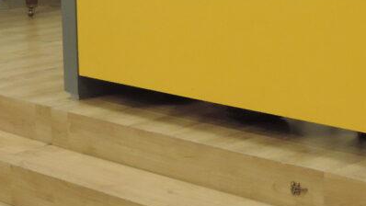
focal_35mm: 112
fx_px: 1087
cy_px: -24
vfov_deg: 10.7
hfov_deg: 19.0
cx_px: 272
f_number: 3.3
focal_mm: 7.1
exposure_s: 1/20
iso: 400
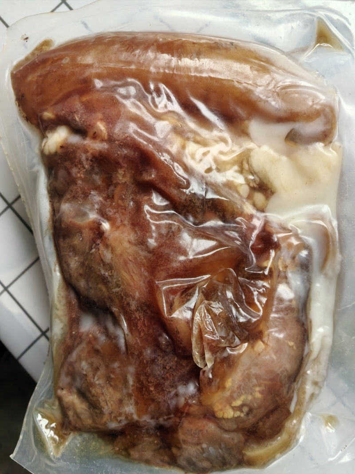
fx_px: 369
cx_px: 178
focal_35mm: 27
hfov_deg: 51.3
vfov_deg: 65.3
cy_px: 237
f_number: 4
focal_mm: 5.72
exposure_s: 1/111
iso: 500
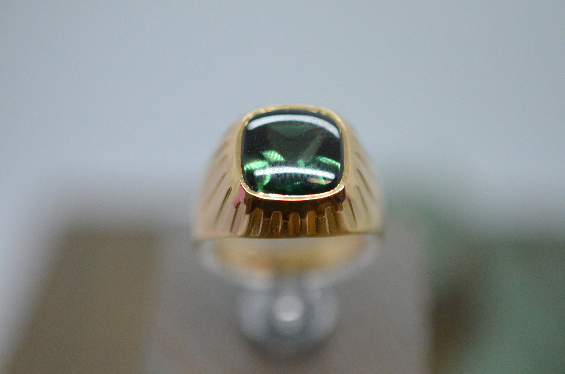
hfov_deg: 33.5
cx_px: 282
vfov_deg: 22.5
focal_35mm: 60
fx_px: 940
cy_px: 187
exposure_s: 1/2500
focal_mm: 40
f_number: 4
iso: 2500
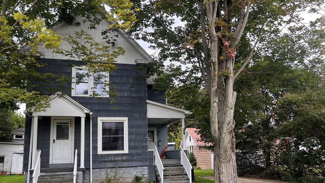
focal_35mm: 29
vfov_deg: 39.8
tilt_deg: +7.8
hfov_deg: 66.0
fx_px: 250
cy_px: 119
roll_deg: +1.9
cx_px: 159
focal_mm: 5.7
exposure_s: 1/144
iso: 40
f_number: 1.5
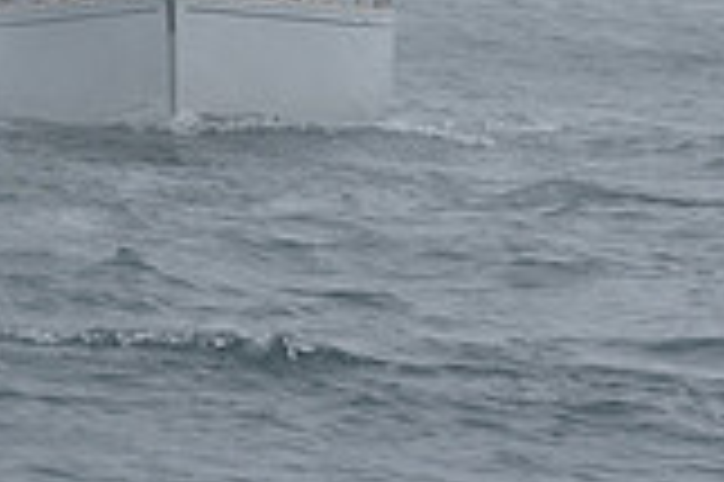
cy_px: -806
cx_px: 92
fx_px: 7112
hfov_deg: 5.8
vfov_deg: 3.8
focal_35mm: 354
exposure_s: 1/800
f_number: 10
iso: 250
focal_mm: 98
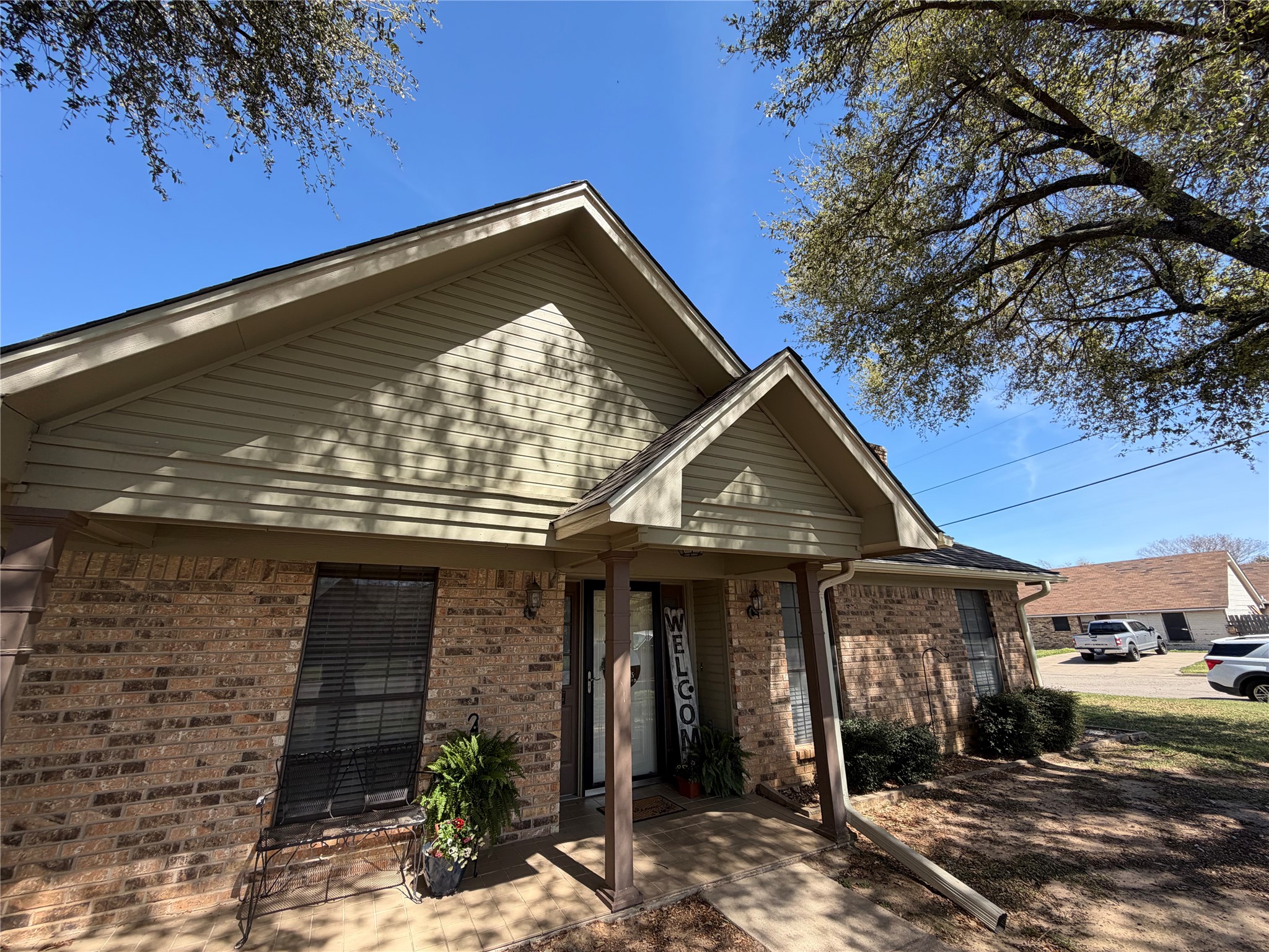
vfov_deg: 85.7
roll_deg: +1.0
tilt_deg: +17.9
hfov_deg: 102.1
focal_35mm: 14
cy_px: 476
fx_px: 513
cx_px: 634
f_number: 2.2
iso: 40
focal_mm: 2.22
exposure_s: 1/559
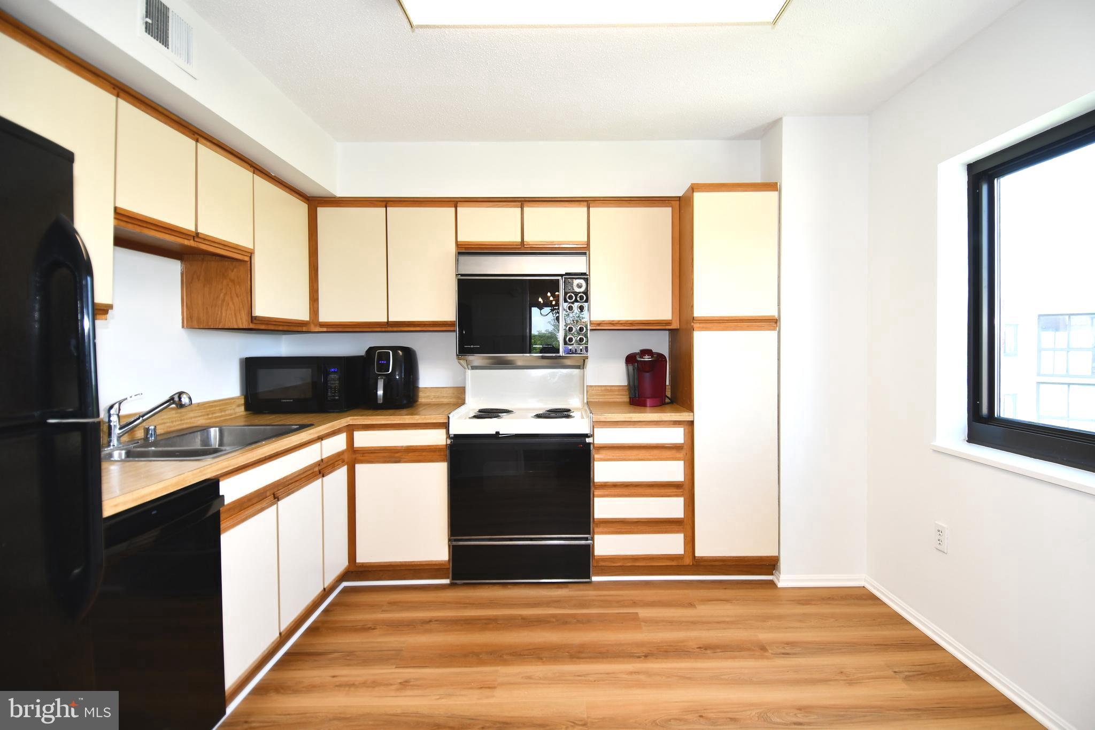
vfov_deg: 67.4
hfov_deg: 90.0
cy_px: 365
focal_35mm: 18
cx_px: 548
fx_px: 547
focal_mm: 12
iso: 200
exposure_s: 1/80
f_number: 4.5
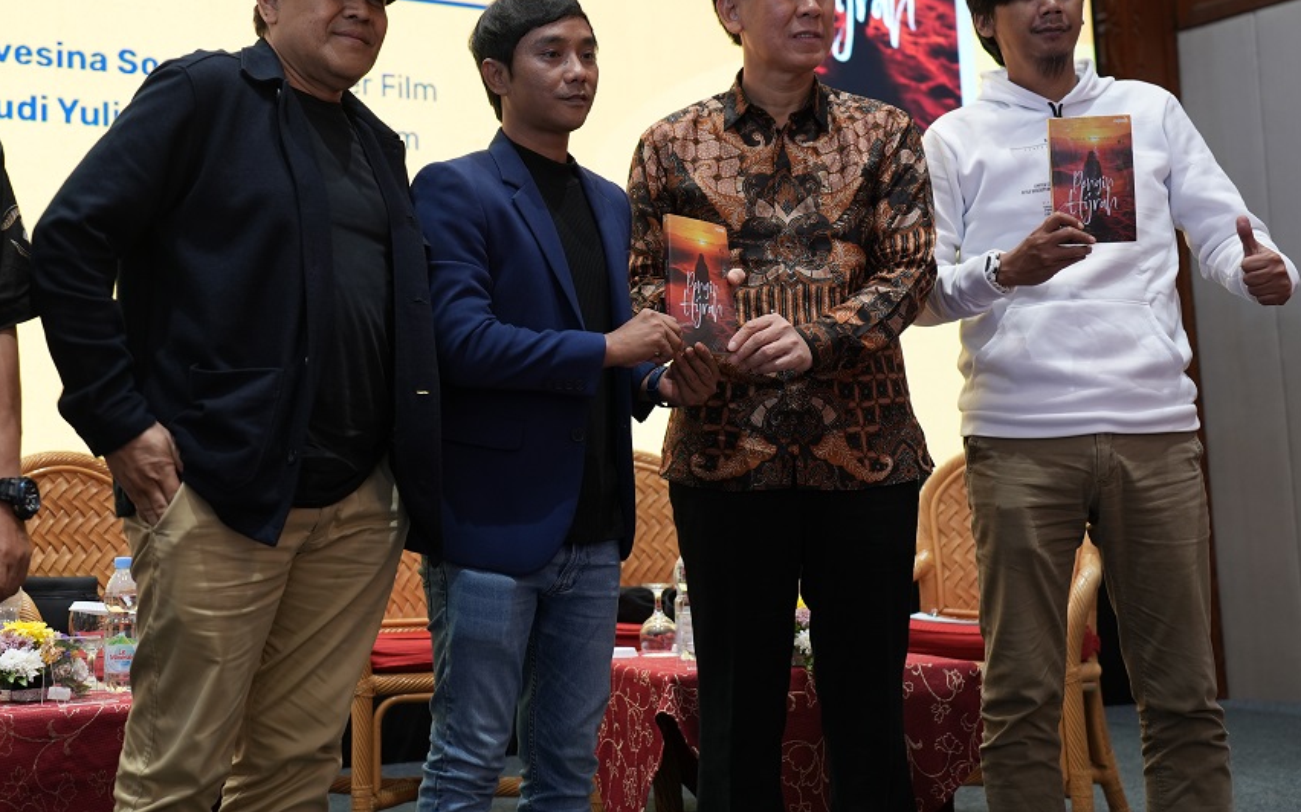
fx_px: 1985
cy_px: 256
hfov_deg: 35.9
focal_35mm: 56
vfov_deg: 23.0
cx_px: 418
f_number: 2.8
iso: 500
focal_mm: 39
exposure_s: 1/40
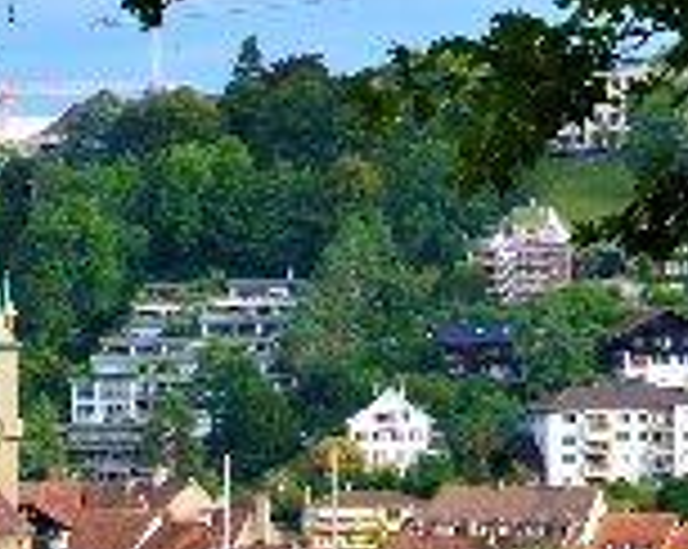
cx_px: -499
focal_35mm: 191
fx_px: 3884
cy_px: 792
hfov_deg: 9.7
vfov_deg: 7.9
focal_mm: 26
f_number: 8
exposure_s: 1/60
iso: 400
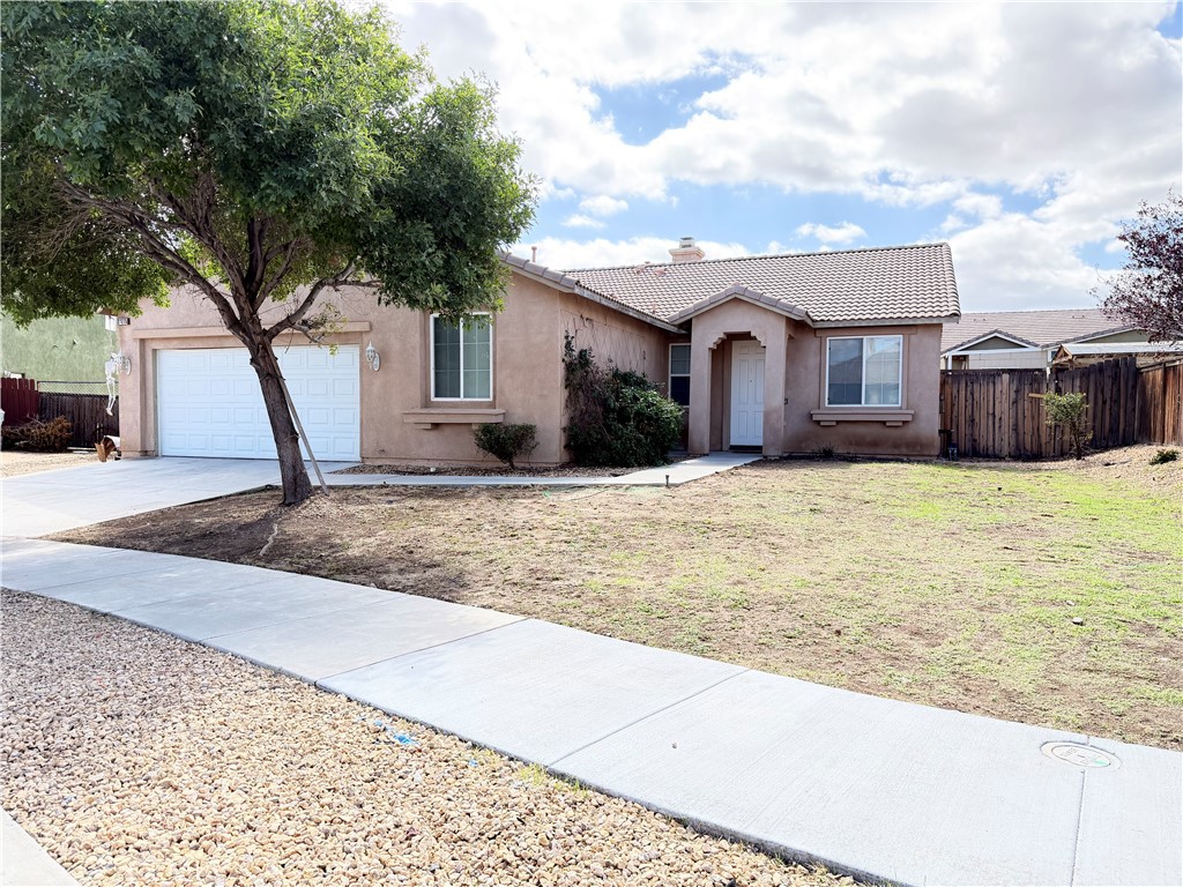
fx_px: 820
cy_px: 444
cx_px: 592
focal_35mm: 24
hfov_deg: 71.6
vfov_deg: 56.8
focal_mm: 6.76
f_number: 1.78
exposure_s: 1/1060
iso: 100
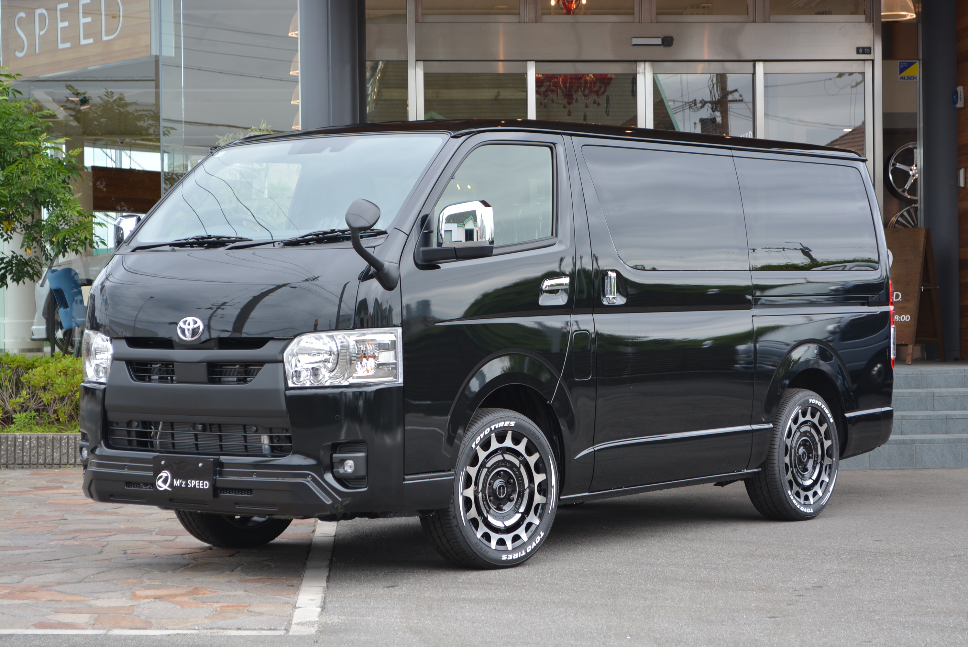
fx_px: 2220
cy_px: 324
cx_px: 484
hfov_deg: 24.6
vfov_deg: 16.6
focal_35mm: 82
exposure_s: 1/60
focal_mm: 55
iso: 100
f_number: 6.3
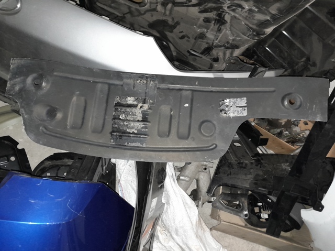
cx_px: 168
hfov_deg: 67.3
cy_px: 126
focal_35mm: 26
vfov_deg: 53.0
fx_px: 251
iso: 500
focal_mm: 3.98
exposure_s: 1/20
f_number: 1.8
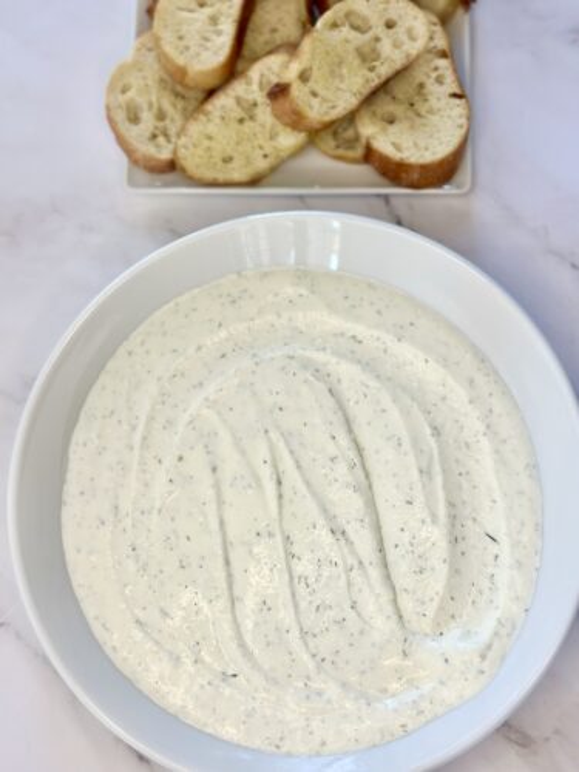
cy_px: 386
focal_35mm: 48
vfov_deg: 39.7
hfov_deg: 30.3
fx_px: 1070
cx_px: 290
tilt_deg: -75.2
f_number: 1.78
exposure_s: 1/310
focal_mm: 6.86
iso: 80
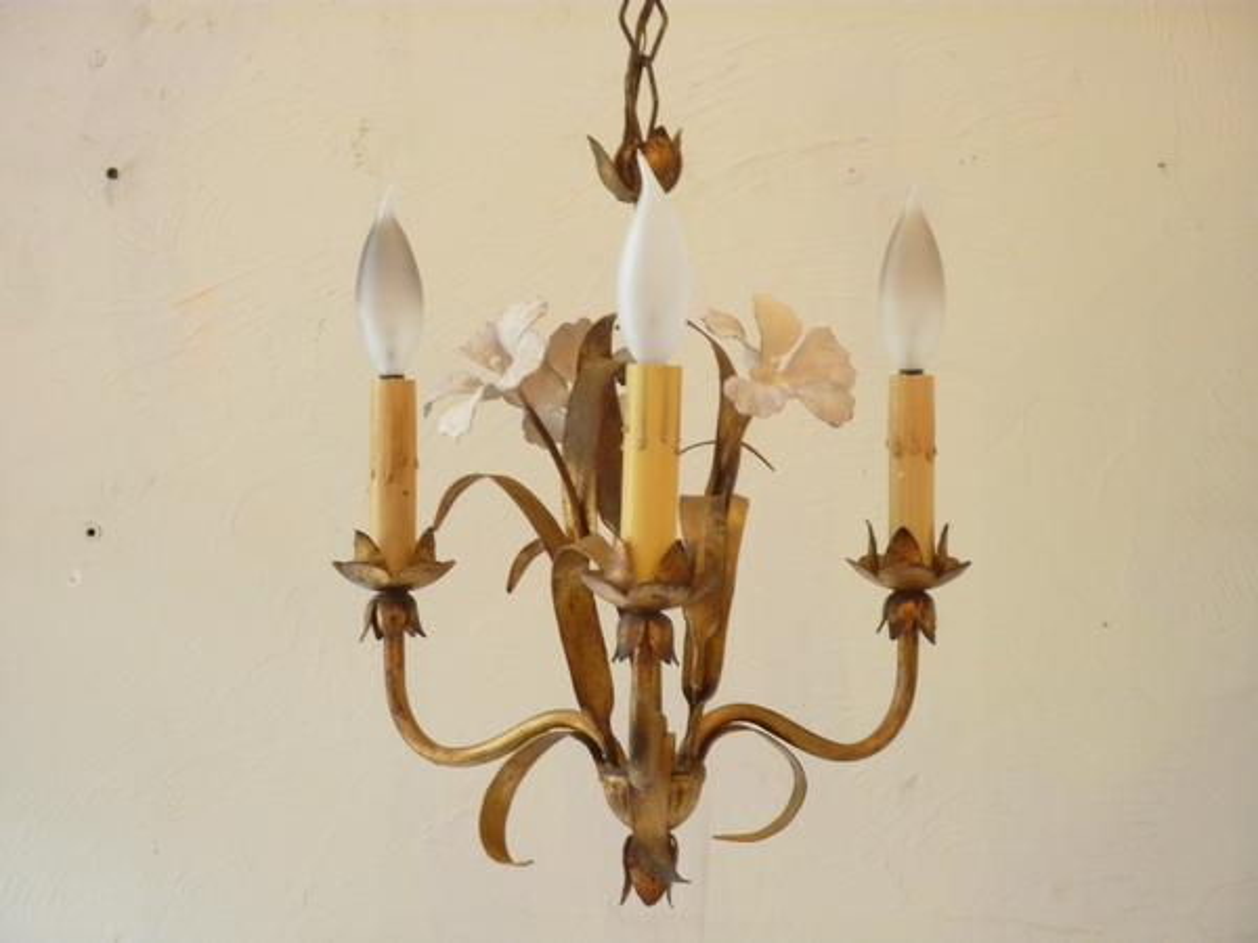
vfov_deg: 13.3
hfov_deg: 17.7
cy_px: 472
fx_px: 4034
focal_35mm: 111
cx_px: 629
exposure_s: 1/20
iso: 400
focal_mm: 18.2
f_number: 4.4
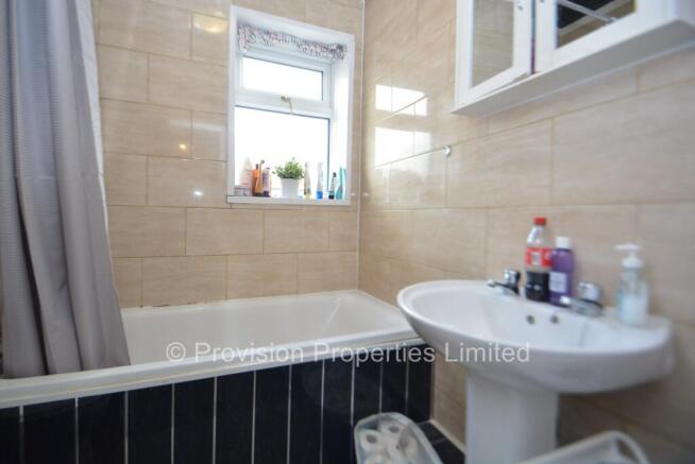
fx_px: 290
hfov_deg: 100.4
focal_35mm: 15
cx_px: 348
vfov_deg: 77.4
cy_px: 232
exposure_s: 1/60
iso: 560
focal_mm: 10
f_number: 4
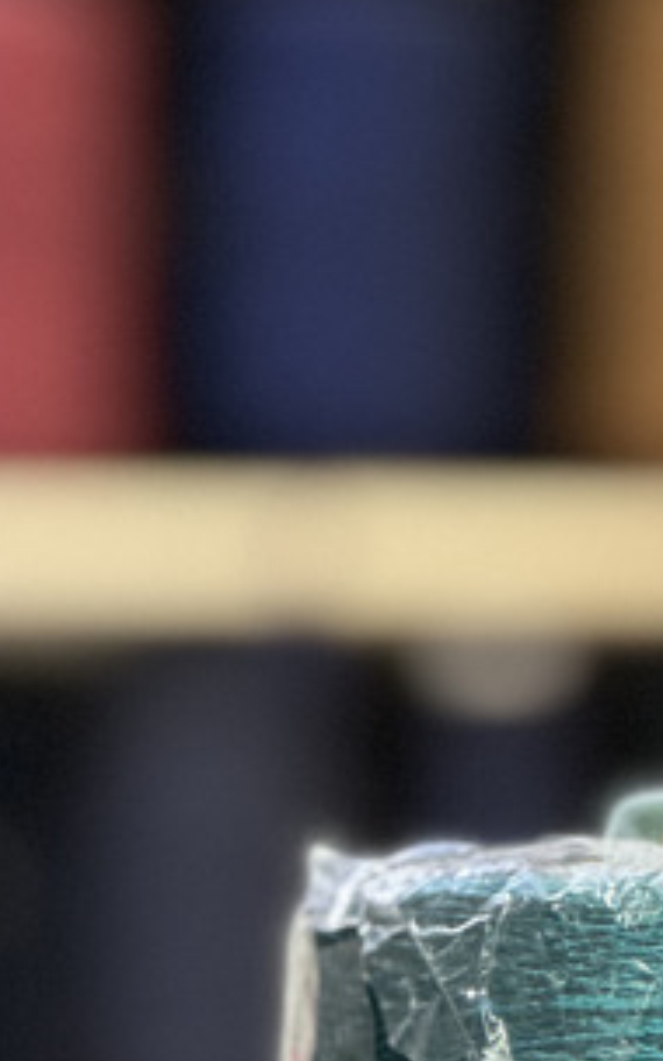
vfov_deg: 9.6
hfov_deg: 6.1
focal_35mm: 215
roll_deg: +0.7
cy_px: 1333
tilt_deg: +0.8
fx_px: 6216
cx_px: 722
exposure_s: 1/33
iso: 320
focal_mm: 9
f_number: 2.8
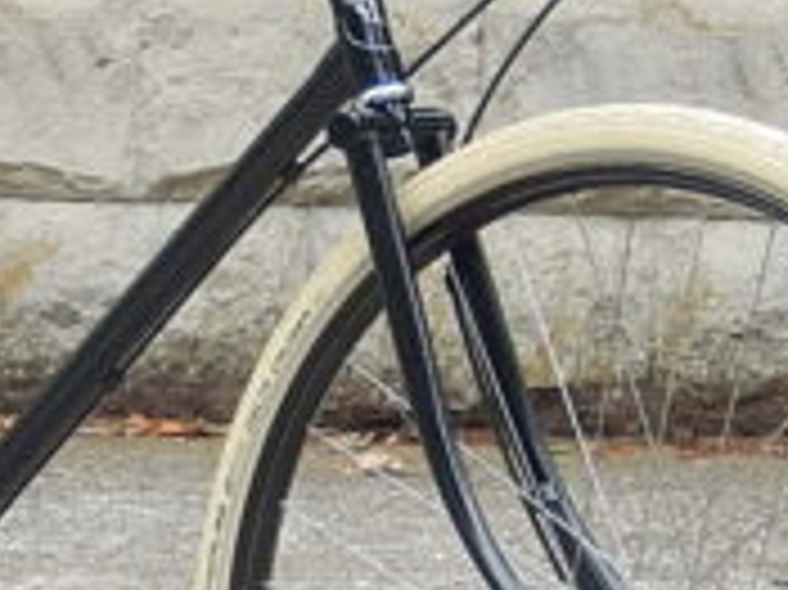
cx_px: 95
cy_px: 455
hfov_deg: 5.3
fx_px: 8531
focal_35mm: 375
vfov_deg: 4.0
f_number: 5.5
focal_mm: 21
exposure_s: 1/40
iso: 125
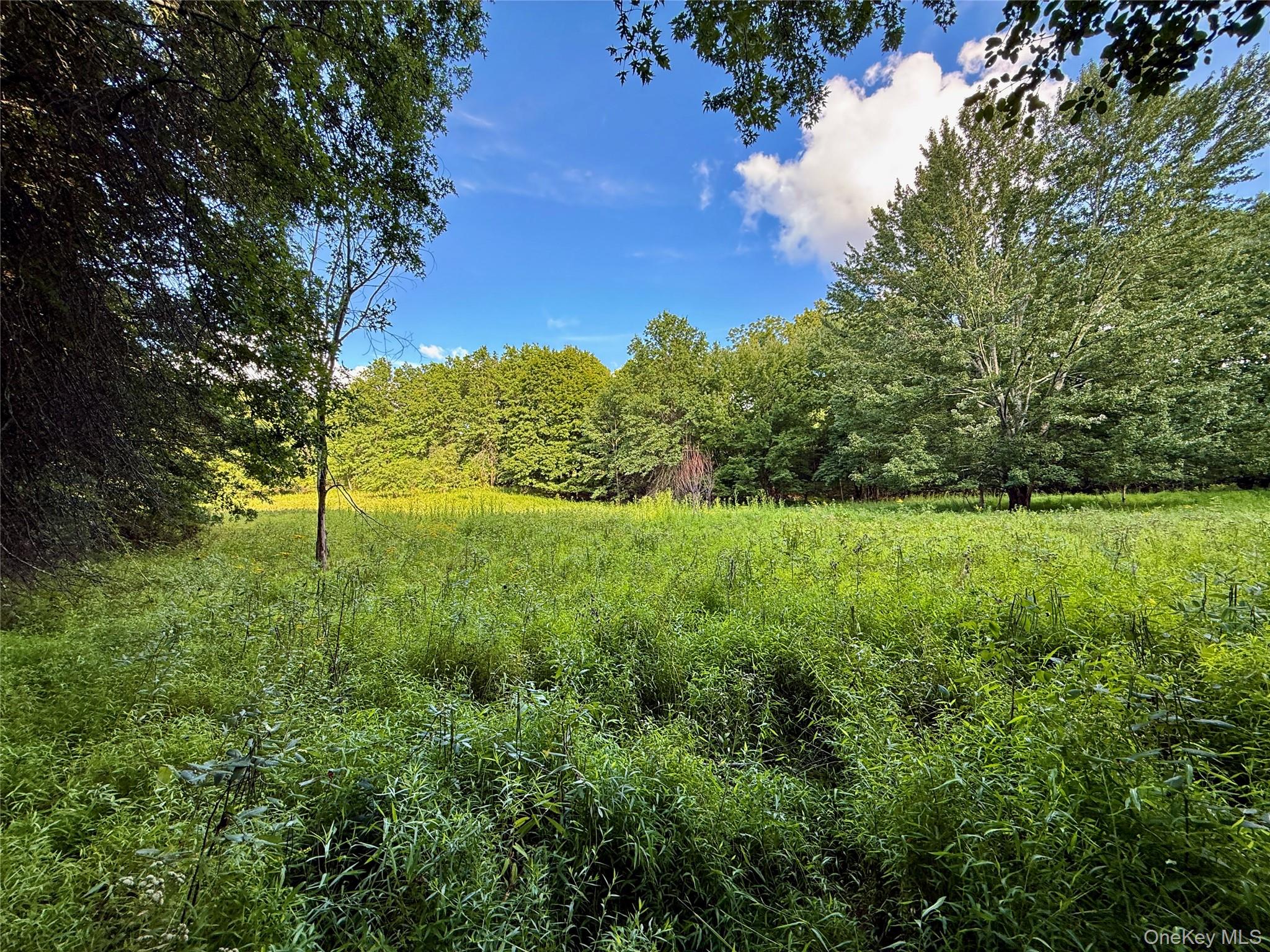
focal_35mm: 14
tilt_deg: +4.7
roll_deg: +2.0
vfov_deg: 85.7
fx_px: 514
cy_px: 476
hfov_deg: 102.1
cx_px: 635
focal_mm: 2.22
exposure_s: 1/99
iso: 80
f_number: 2.2
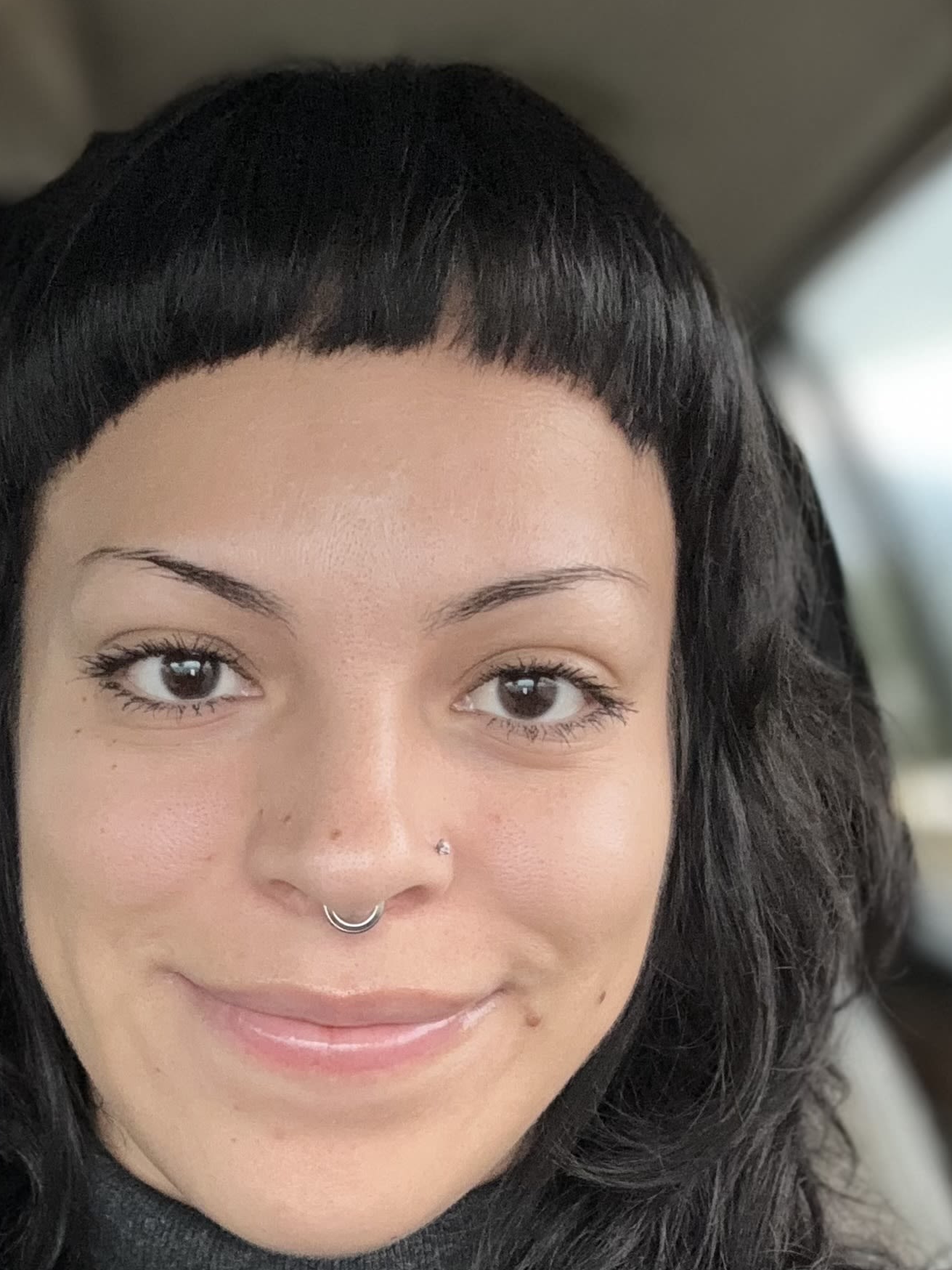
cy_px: 990
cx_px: 302
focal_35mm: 53
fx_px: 1943
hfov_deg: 27.3
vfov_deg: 35.2
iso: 80
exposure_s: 1/60
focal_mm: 2.7
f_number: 1.9
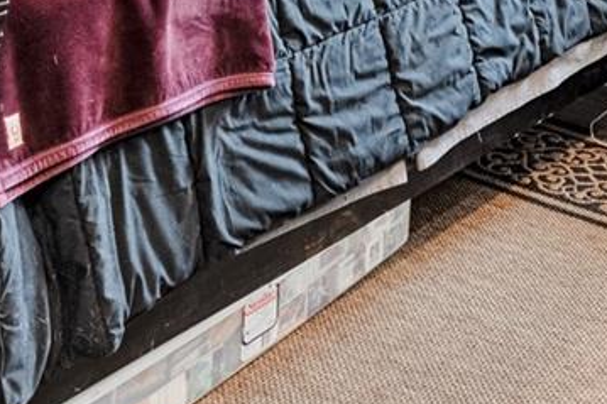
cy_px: -325
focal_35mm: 58
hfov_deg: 33.9
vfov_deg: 18.3
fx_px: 977
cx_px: 440
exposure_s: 1
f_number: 8
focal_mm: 9
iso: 250
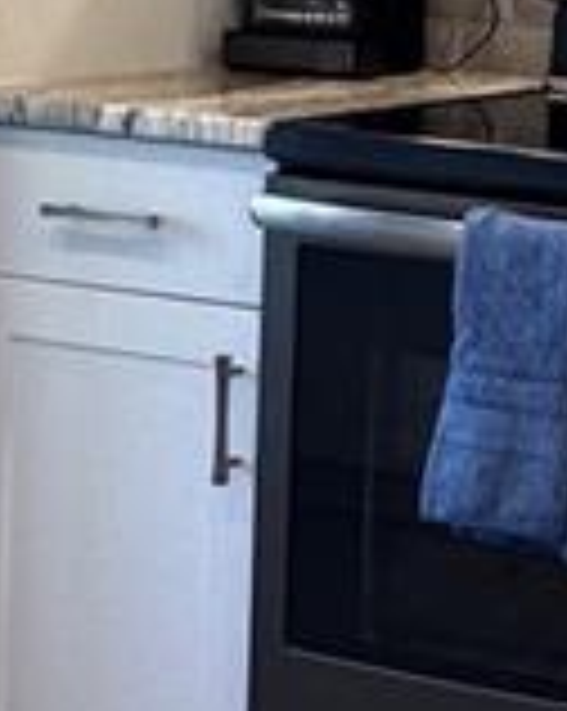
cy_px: 126
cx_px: 1102
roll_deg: -4.6
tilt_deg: -5.3
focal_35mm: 104
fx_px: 2186
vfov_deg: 18.3
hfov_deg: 13.0
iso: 160
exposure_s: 1/120
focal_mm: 2.22
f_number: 2.2
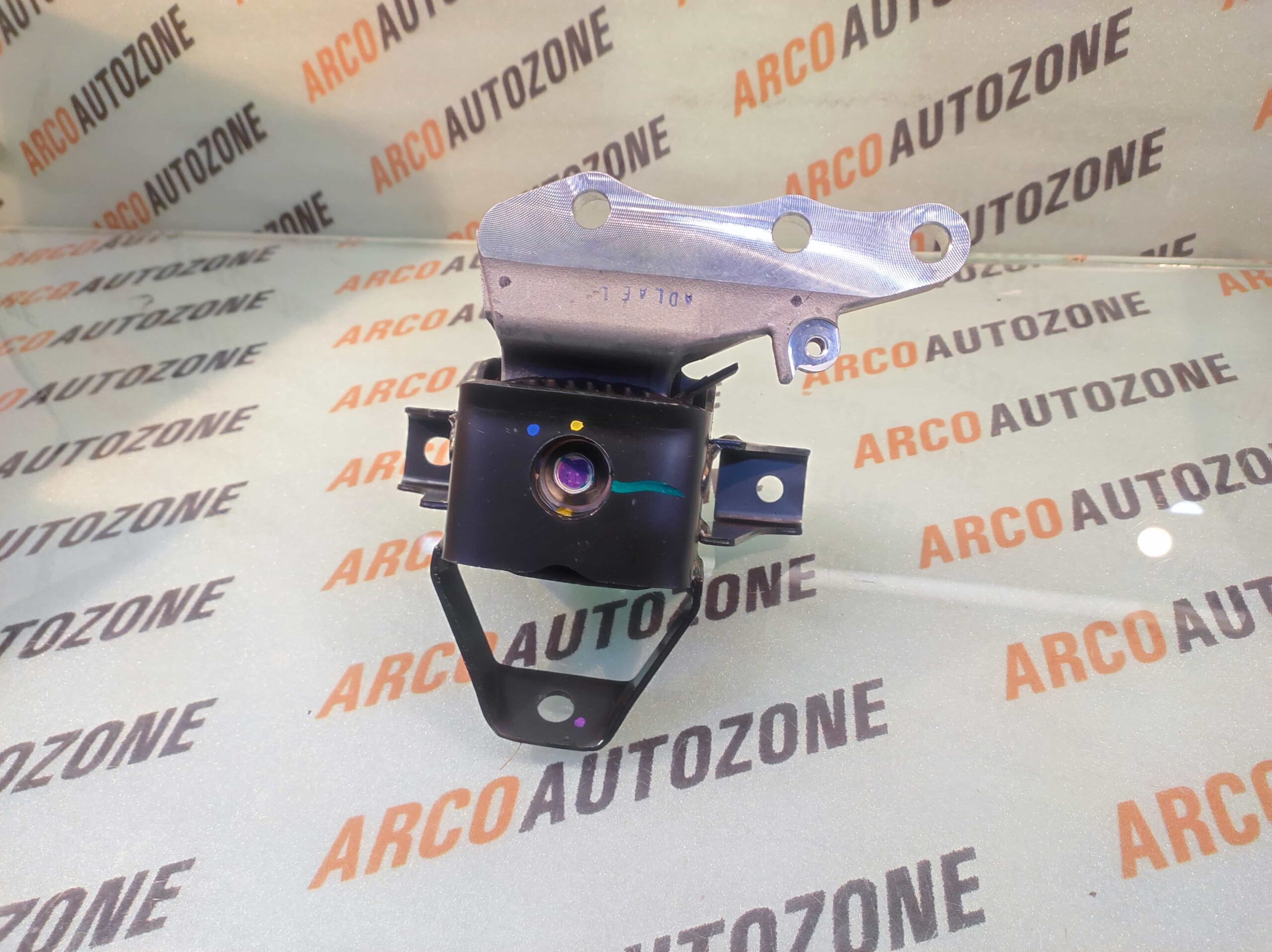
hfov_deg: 91.1
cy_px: 476
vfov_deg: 74.7
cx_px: 636
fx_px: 624
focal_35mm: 17
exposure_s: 1/33
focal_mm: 4.74
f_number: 1.79
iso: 1187
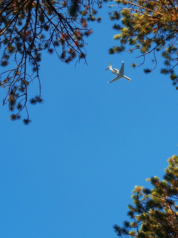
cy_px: 105
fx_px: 555
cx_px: 80
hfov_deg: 18.2
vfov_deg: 24.1
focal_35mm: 81
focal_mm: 11.1
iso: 80
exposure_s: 1/250
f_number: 3.2
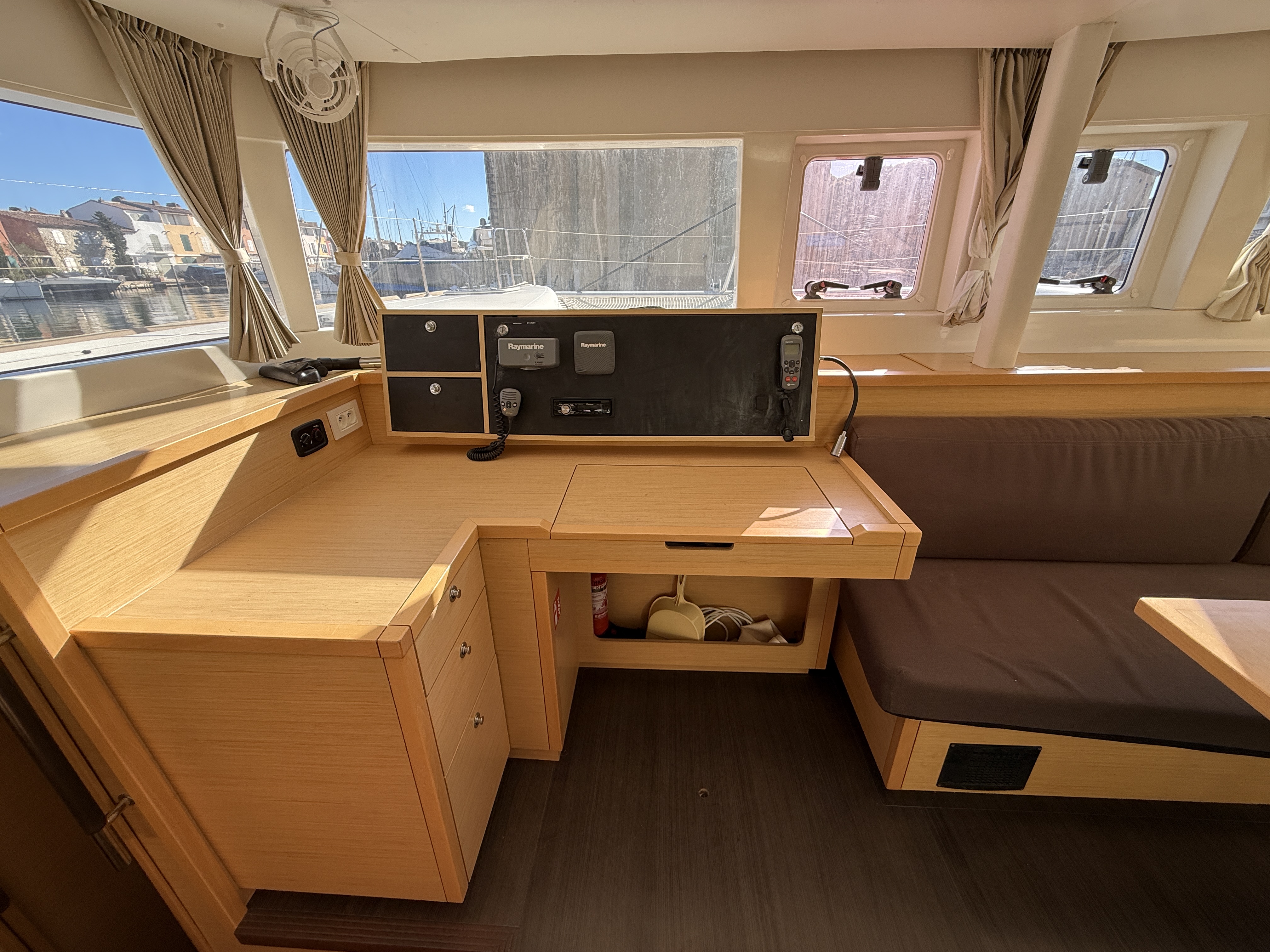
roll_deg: -0.1
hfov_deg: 102.1
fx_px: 514
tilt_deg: -23.3
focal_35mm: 14
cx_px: 635
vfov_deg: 85.7
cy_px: 476
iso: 64
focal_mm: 2.22
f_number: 2.2
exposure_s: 1/241
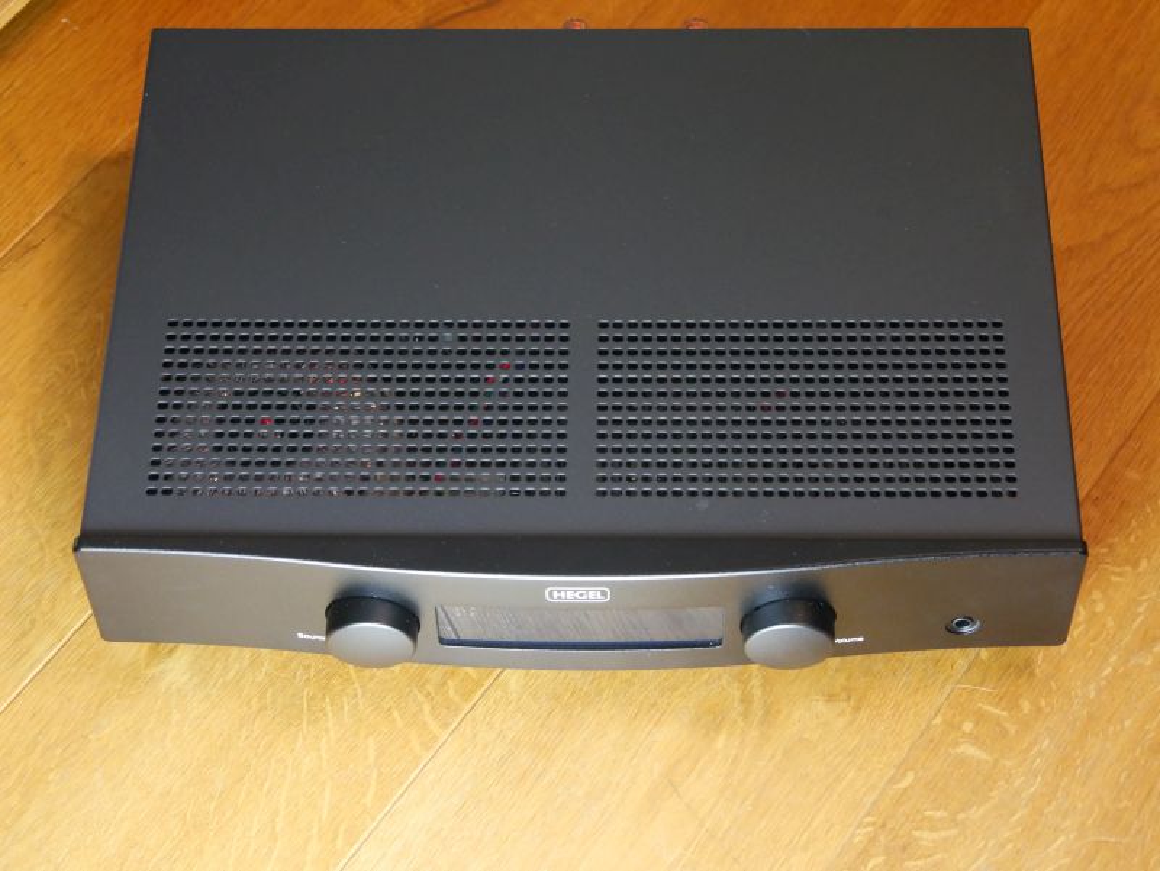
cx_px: 580
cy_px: 436
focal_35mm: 80
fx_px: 2682
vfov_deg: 18.5
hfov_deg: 24.4
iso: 3200
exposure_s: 1/50
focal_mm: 40
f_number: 4.7
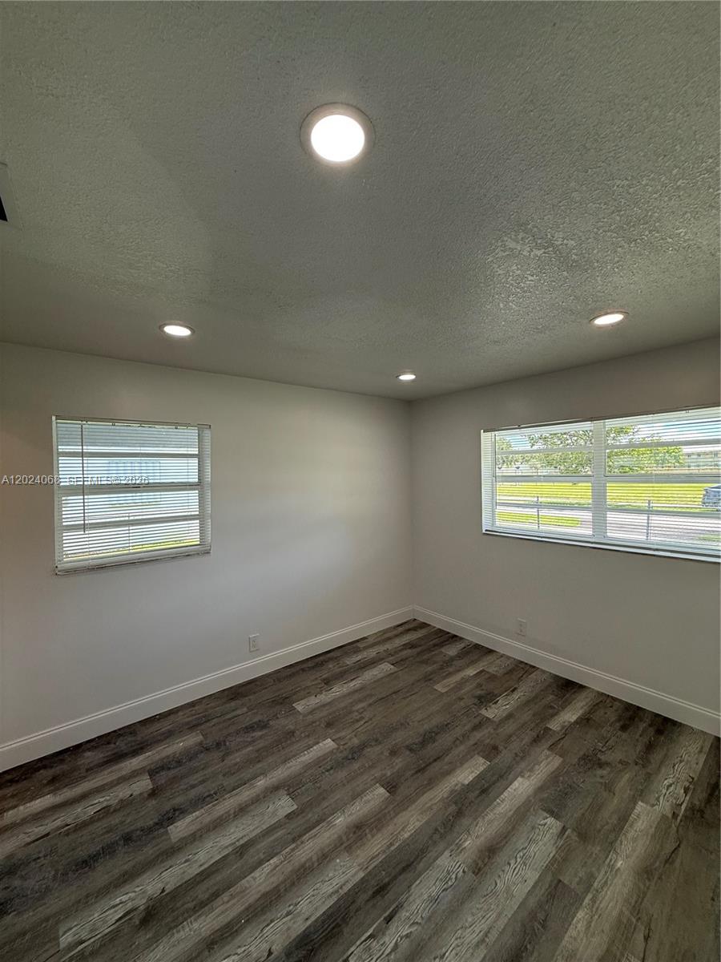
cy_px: 481
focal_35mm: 14
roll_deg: -0.2
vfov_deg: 102.1
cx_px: 360
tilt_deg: -0.8
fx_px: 389
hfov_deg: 85.7
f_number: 2.2
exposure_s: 1/153
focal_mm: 2.22
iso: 64
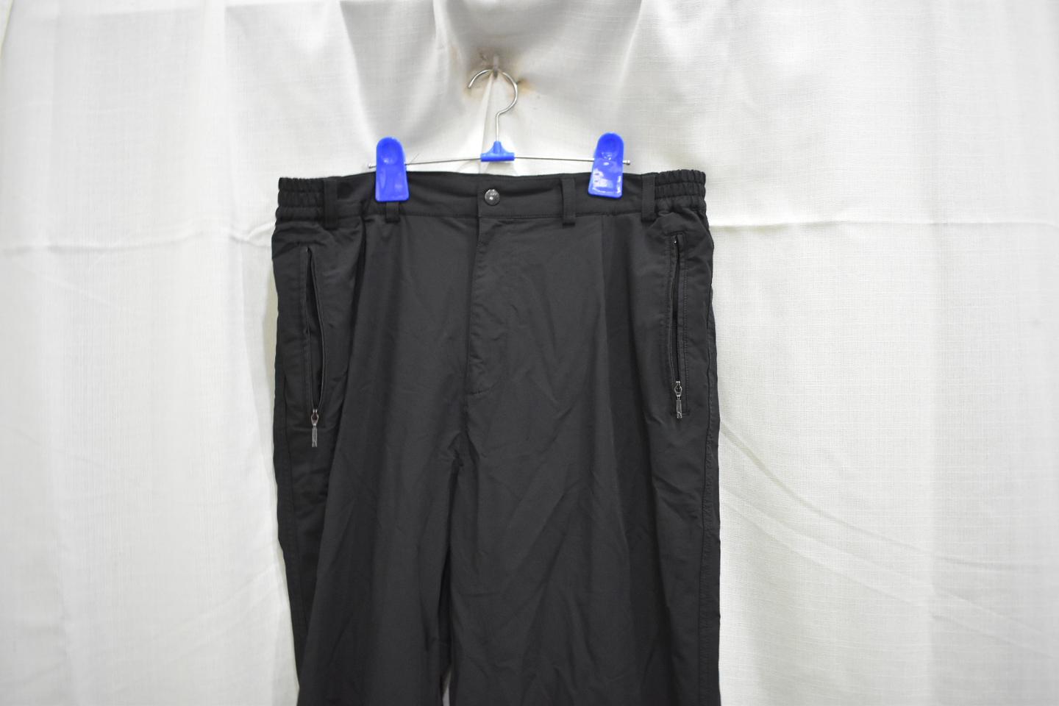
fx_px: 794
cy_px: 353
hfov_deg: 67.4
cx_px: 530
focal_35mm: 27
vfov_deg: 47.9
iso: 2800
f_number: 3.5
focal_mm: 18
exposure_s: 1/60
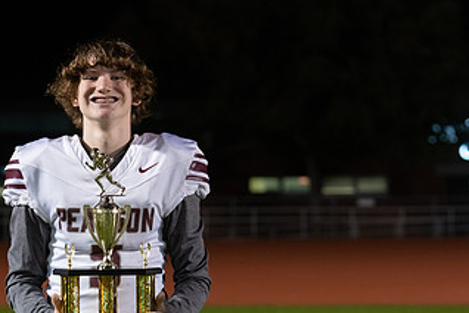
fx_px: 1785
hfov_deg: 14.9
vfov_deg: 10.0
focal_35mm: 137
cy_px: 225
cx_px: 114
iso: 3200
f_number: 3.5
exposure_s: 1/320
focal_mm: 75
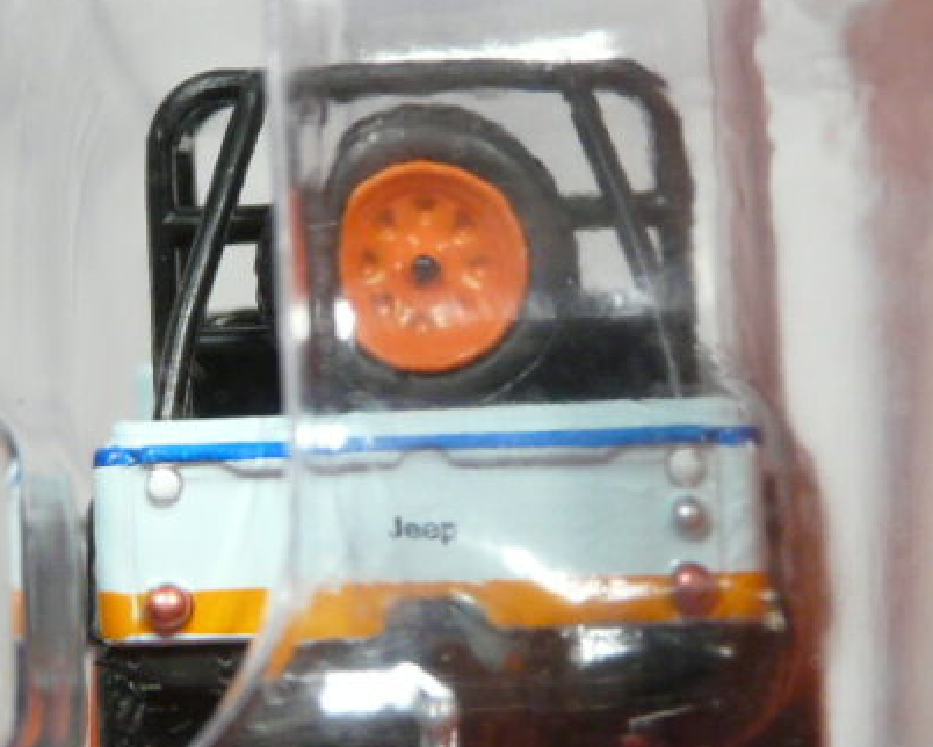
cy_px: 431
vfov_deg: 6.3
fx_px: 6796
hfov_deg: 7.9
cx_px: 469
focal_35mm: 246
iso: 200
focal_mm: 17.5
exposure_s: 1/50
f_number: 3.6
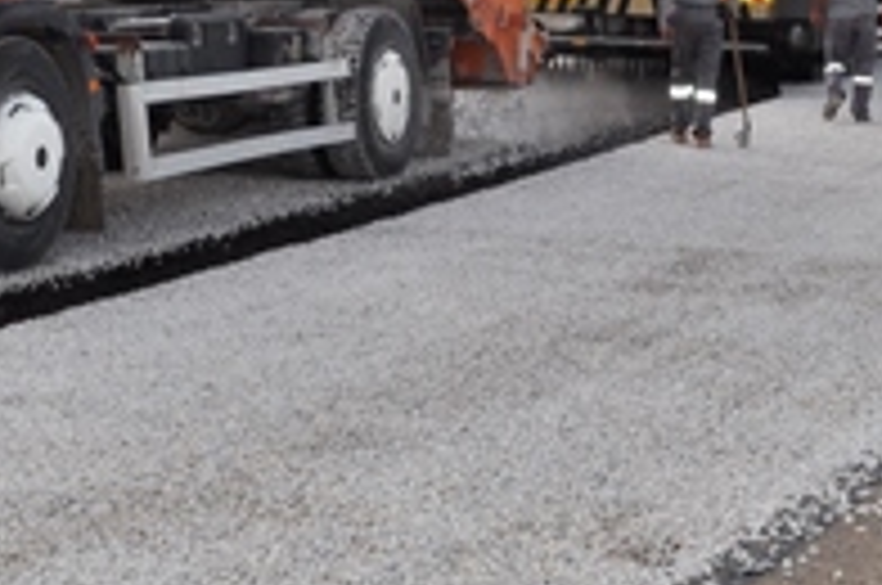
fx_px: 2397
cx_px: 459
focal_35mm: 98
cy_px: 56
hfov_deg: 20.8
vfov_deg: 13.8
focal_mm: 20
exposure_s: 1/200
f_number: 16
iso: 400
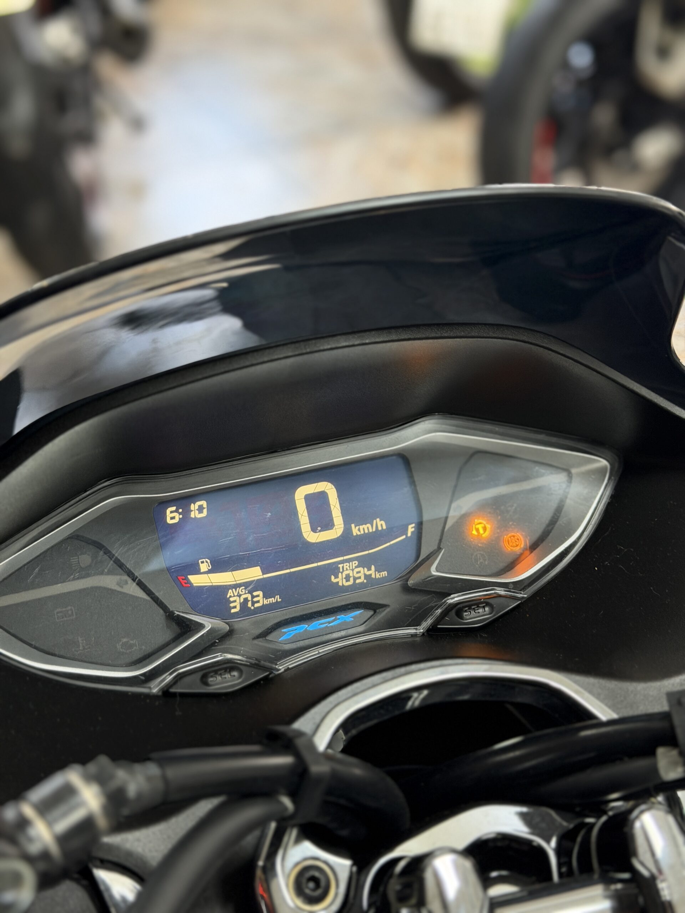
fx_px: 1266
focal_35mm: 48
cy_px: 456
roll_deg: -4.3
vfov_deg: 39.7
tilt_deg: -38.5
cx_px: 342
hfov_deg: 30.3
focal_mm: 6.76
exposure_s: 1/50
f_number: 1.78
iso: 160
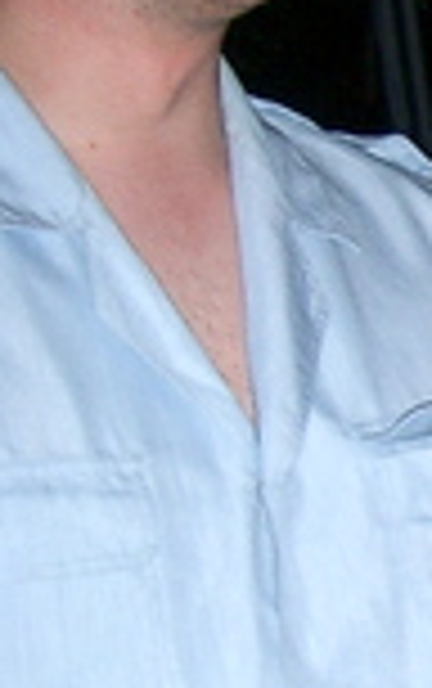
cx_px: 988
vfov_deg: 14.5
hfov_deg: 8.5
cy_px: 337
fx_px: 2705
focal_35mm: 144
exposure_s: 1/40
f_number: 2.6
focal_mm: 5.8
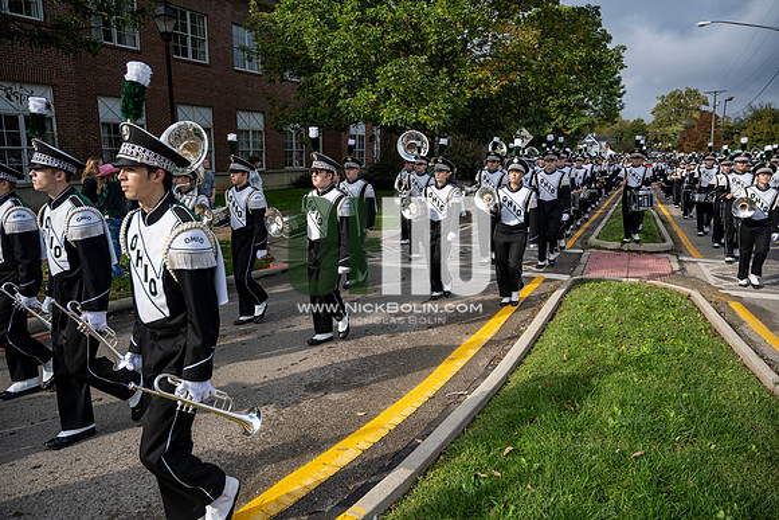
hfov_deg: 70.4
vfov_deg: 50.4
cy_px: 260
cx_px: 390
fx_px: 552
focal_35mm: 26
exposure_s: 1/1600
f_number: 4
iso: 125
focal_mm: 25.5
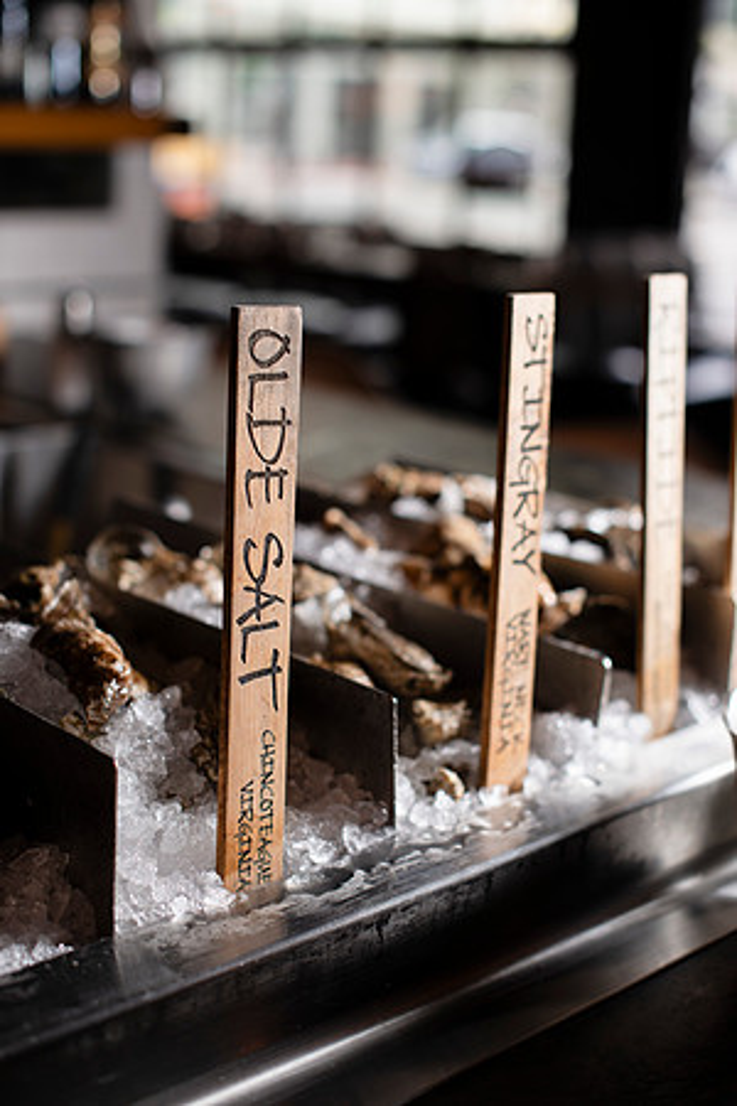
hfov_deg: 27.0
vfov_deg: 39.6
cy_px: 553
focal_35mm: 50
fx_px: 1535
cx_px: 368
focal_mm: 50
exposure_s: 1/200
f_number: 2.8
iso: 200
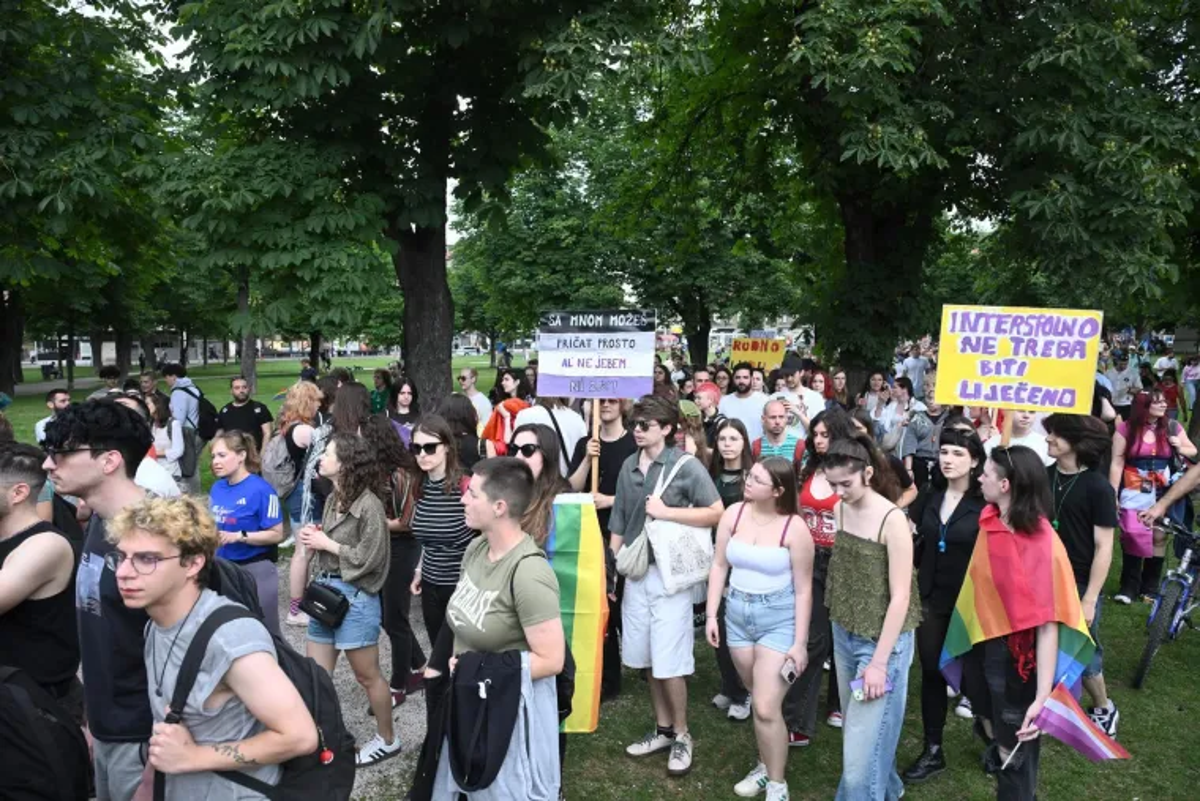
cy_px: 400
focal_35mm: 24
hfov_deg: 73.7
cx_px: 600
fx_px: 800
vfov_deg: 53.2
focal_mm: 24
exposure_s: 1/1000
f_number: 4.5
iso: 1000
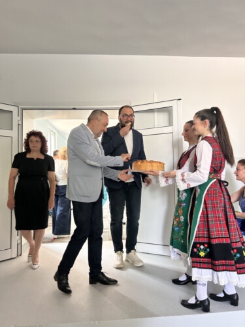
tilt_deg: +3.5
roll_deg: +1.3
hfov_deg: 53.1
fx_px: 245
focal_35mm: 26
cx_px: 122
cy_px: 164
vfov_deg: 67.3
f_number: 1.5
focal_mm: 5.7
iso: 160
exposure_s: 1/60
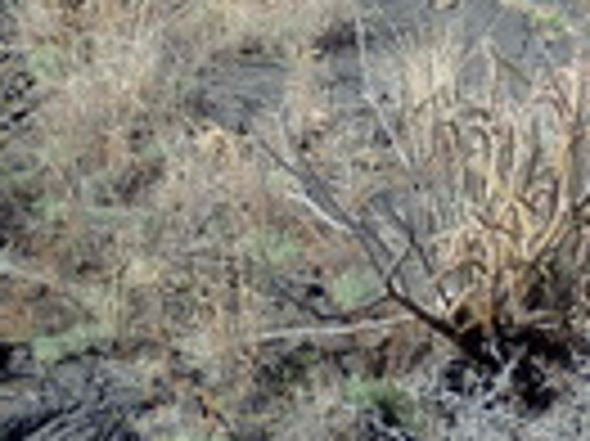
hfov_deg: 9.9
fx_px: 3389
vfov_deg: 7.3
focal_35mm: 199
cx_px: 495
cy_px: -200
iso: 125
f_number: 5
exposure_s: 1/400
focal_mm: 9.4
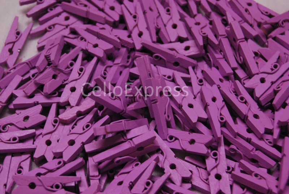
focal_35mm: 82
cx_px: 144
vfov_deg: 16.6
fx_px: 663
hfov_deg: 24.6
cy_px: 97
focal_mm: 55
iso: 1600
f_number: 5.6
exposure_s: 1/100
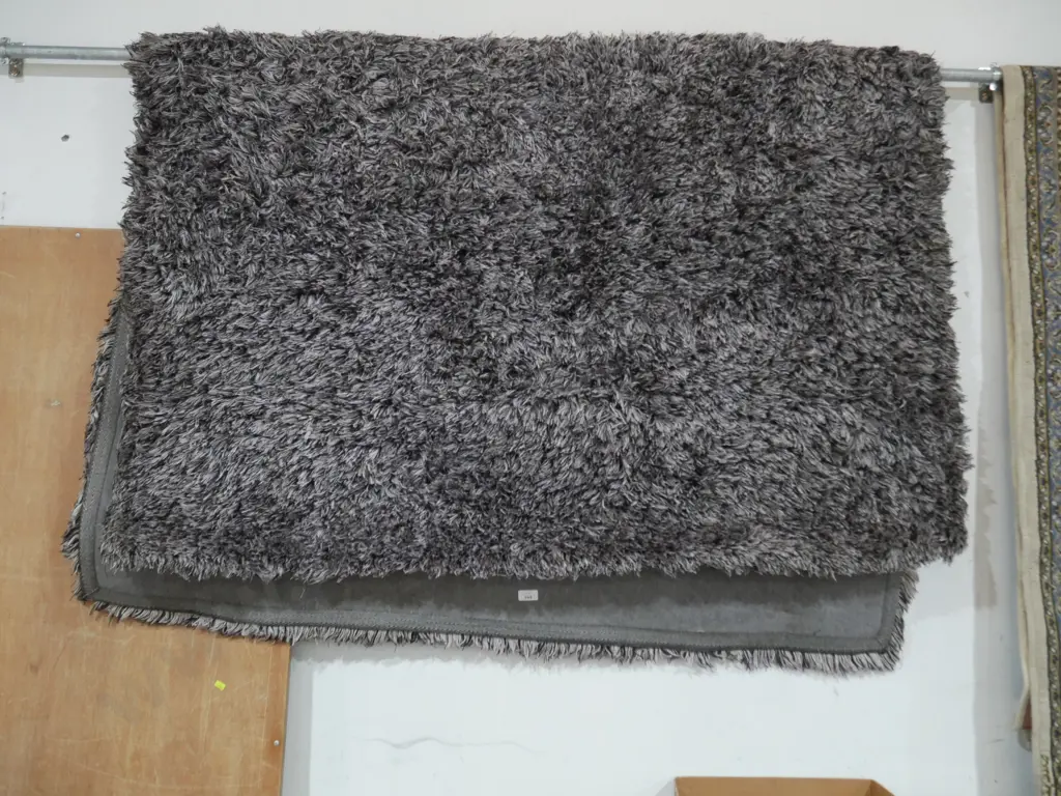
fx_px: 981
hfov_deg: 56.8
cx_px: 530
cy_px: 398
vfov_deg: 44.2
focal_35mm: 32
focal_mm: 16
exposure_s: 1/60
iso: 1600
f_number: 3.6
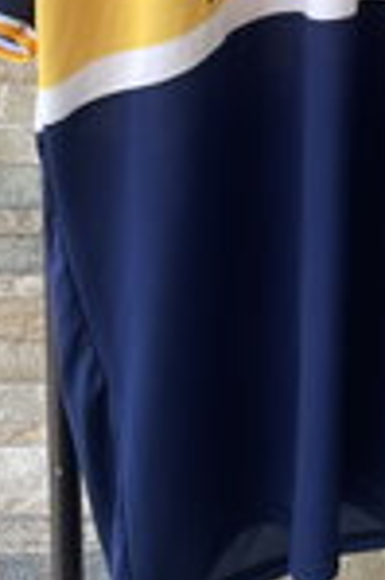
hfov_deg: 13.1
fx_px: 1560
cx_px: 630
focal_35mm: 97
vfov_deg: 18.8
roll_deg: +0.4
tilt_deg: -7.6
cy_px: -267
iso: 32
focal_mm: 4.2
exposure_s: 1/230
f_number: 1.6
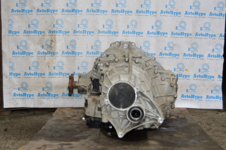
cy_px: 75
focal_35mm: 52
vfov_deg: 25.7
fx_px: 329
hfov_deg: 37.9
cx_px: 113
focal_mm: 35
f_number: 4.5
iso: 110
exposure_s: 1/125
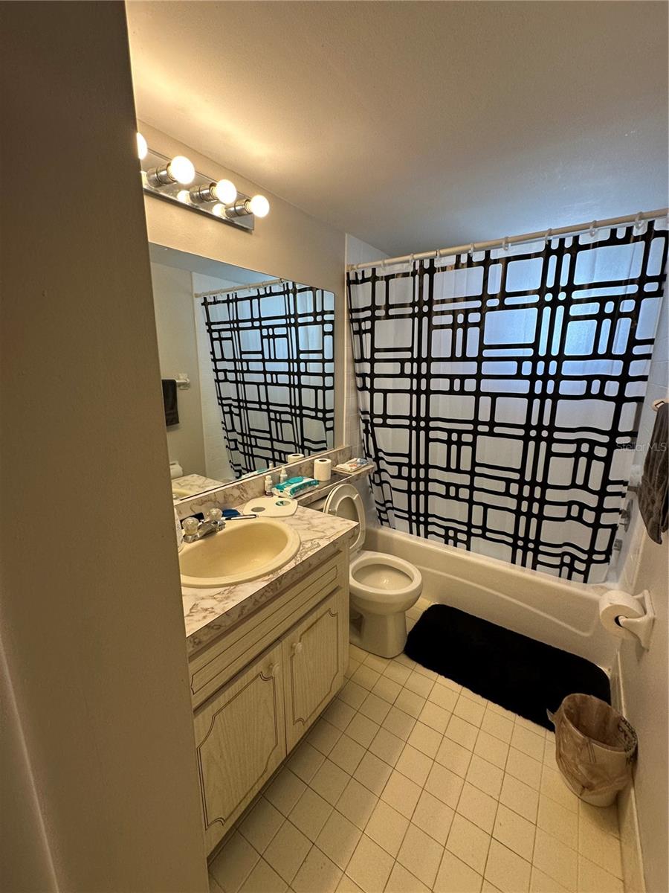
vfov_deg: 102.1
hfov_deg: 85.7
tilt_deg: -14.3
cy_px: 446
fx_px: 361
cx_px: 334
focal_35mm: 14
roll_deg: -1.1
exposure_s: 1/120
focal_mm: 2.22
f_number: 2.2
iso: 125
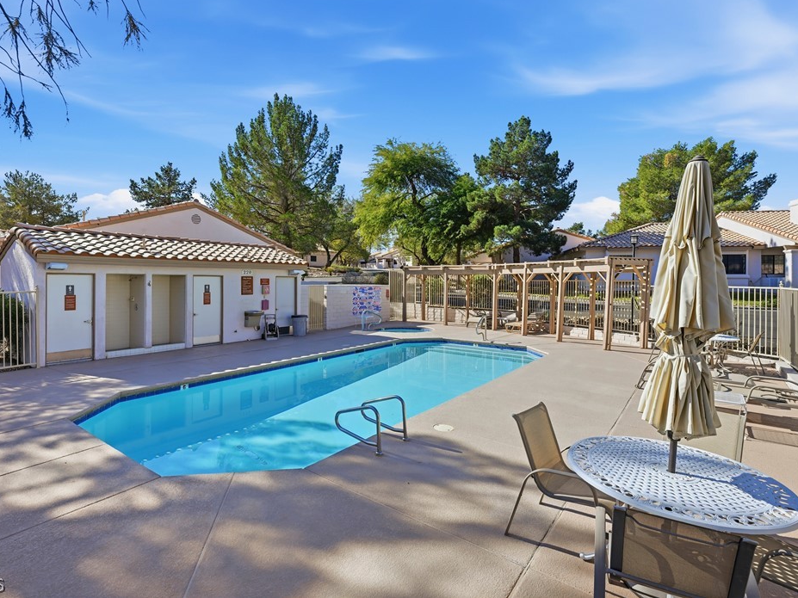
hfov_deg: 87.7
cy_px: 288
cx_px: 381
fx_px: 415
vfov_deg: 71.6
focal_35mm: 18
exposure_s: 1/2000
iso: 100
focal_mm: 16
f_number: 9
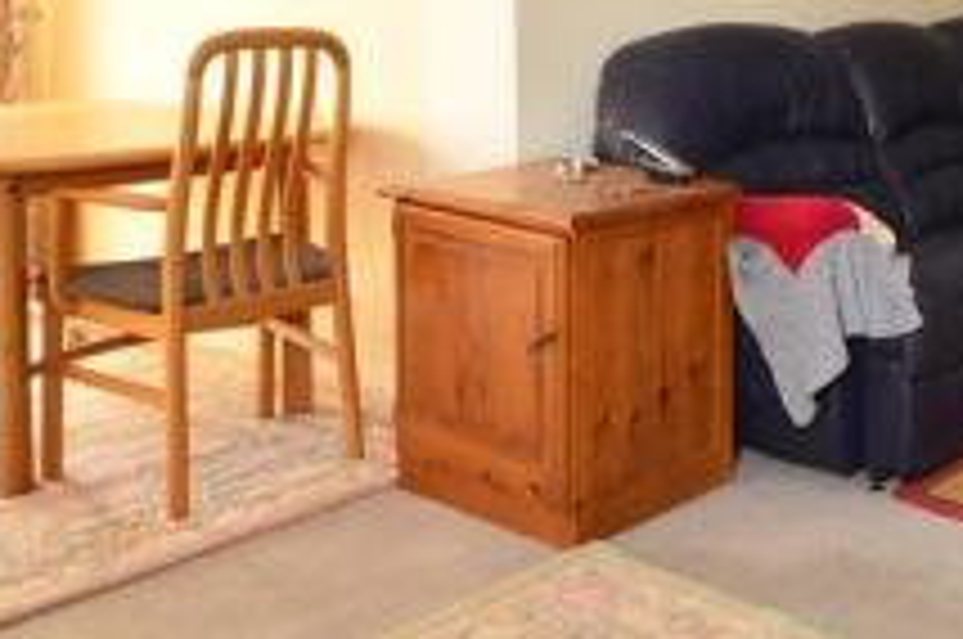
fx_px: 1229
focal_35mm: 46
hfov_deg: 36.8
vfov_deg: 27.4
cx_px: 1030
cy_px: -4
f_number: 4
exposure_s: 1/4
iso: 640
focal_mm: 10
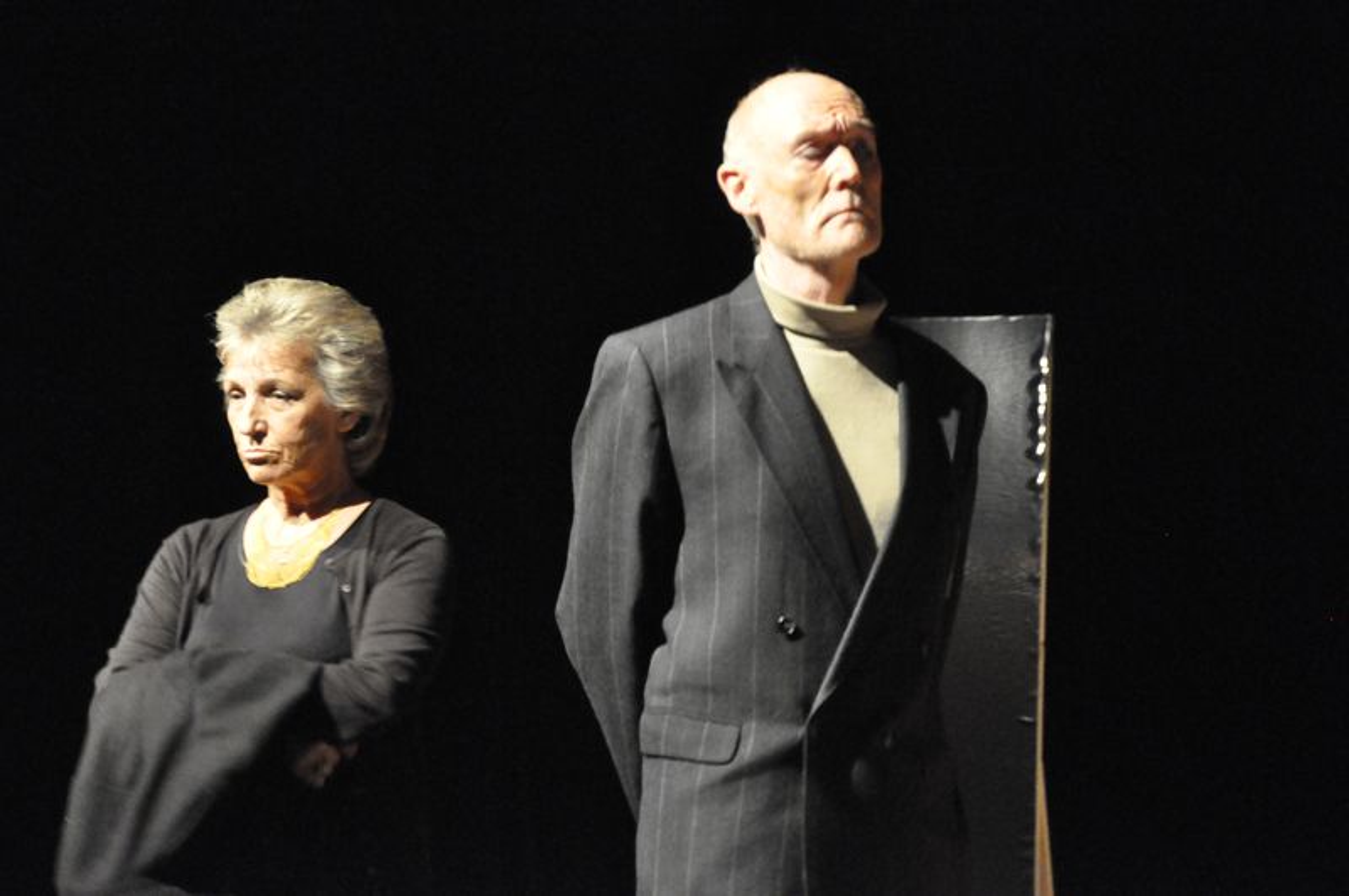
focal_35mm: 158
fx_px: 5893
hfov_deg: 13.1
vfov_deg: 8.7
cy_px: 448
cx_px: 674
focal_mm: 105
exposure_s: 1/45
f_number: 5.6
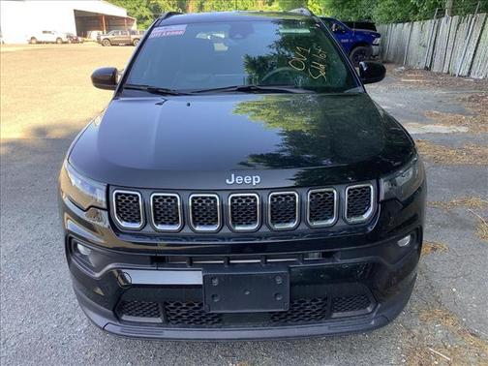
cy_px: 183
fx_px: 437
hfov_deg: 58.4
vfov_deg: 45.4
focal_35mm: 31
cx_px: 244
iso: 40
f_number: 2.4
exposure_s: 1/120
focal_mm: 3.3
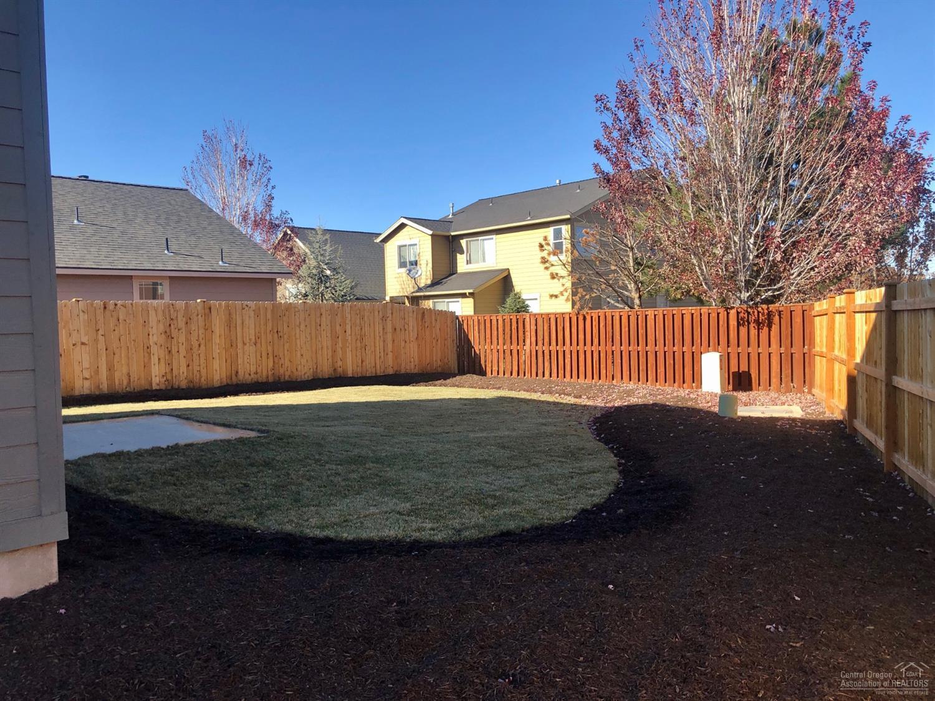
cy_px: 350
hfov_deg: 63.5
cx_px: 468
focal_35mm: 28
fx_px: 756
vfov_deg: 49.7
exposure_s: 1/934
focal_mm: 3.99
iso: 20
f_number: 1.8
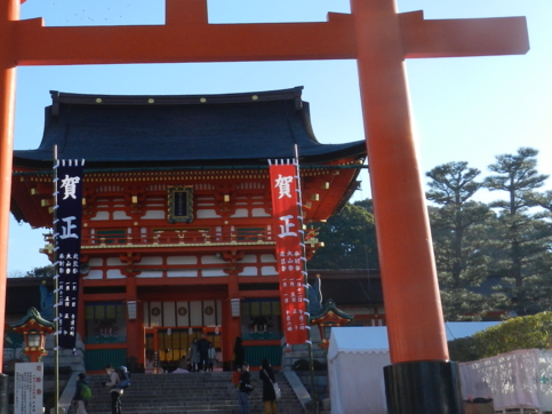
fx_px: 1004
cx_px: 197
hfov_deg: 30.6
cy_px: 154
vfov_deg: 23.2
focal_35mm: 63
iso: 160
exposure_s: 1/800
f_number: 4
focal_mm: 6.7
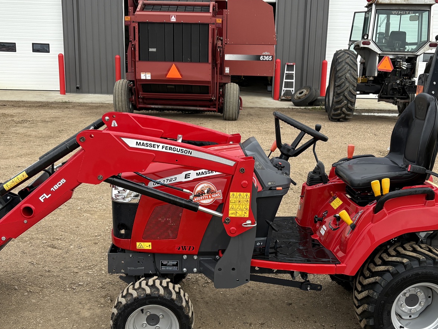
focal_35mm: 44
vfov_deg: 32.8
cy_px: 197
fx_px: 557
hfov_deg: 42.9
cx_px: 229
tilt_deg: -12.2
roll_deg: -1.0
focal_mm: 5.96
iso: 50
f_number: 1.6
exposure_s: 1/1420
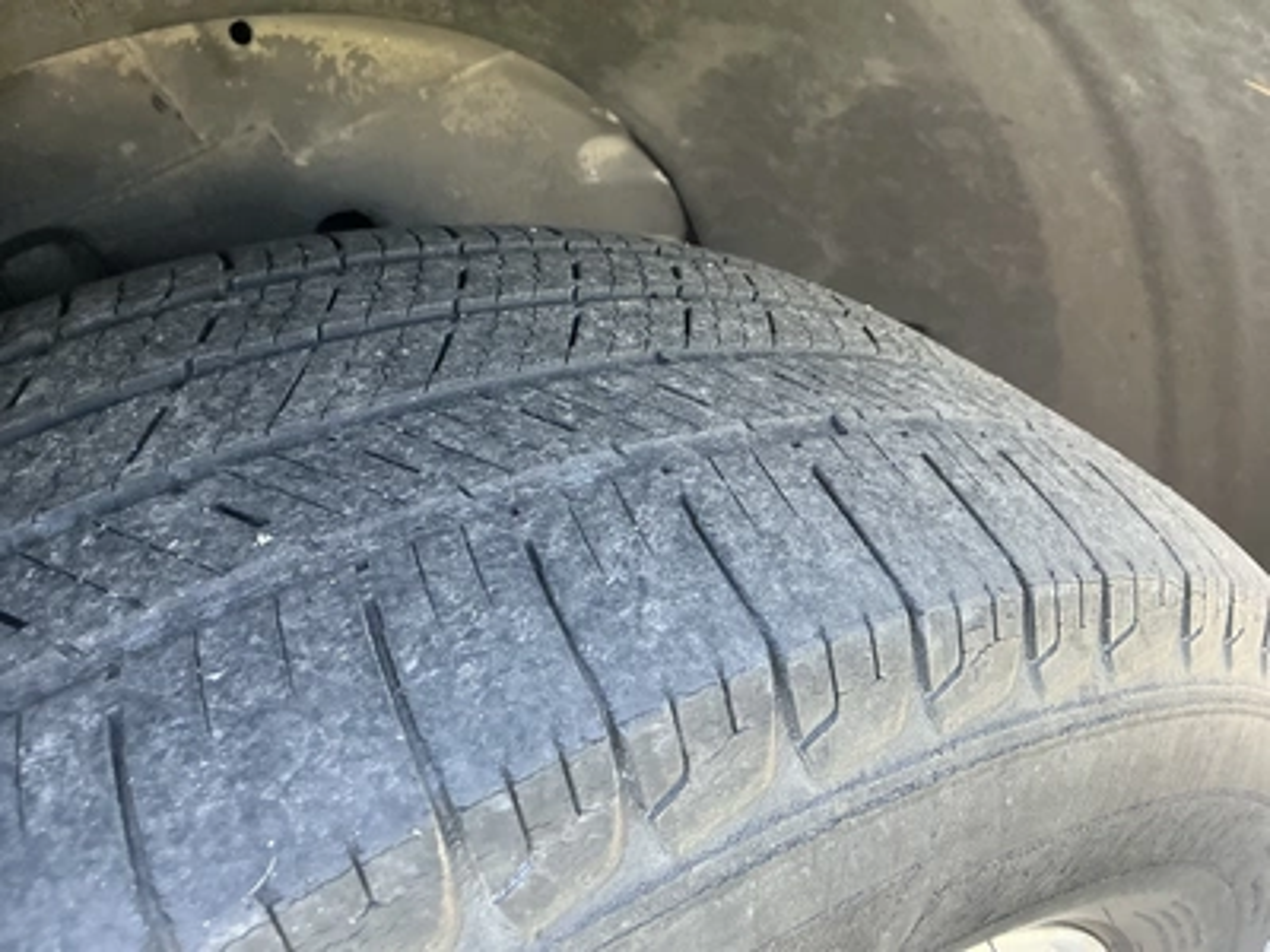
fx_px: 1027
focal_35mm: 28
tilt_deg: -47.3
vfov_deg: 49.7
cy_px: 476
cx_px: 635
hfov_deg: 63.4
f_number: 1.8
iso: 64
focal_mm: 3
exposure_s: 1/82
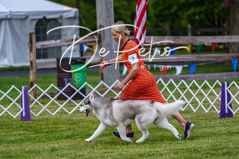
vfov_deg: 6.9
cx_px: 120
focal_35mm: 200
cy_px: 80
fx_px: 1328
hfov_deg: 10.3
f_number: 4
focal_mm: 200
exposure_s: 1/500
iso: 160
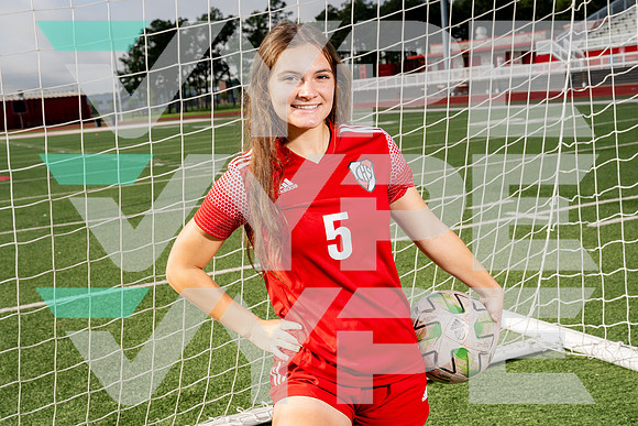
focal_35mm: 48
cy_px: 212
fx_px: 844
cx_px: 314
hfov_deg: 41.4
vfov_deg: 28.3
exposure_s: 1/250
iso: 100
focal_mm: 44
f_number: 8
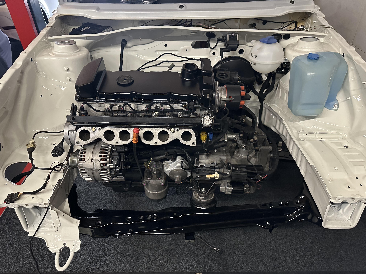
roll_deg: +1.2
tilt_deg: -36.6
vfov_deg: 56.8
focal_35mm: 24
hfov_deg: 71.6
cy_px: 137
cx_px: 183
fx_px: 254
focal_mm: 6.86
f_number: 1.78
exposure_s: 1/50
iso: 800
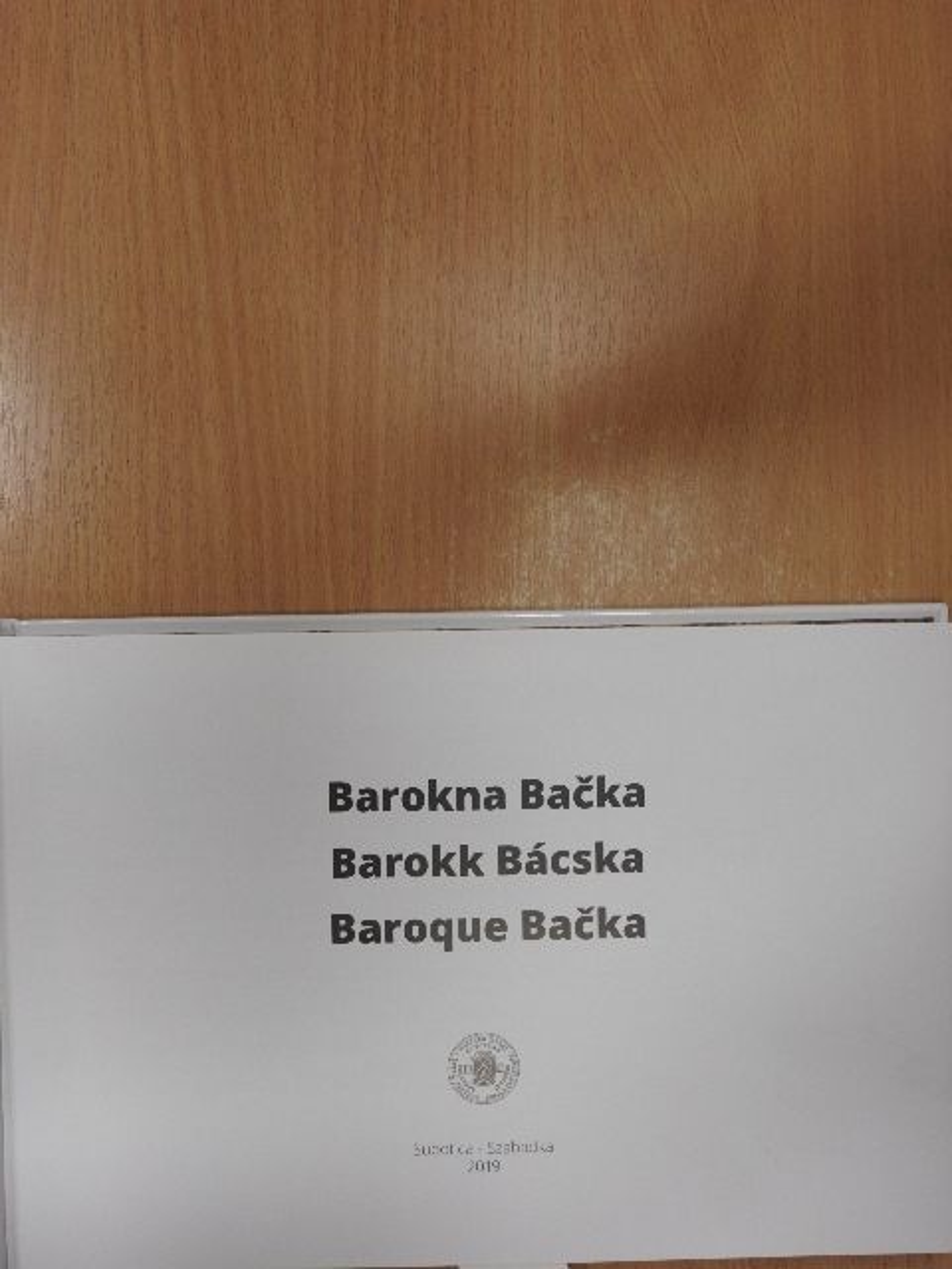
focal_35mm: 33
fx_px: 1210
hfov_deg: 42.9
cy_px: 634
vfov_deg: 55.4
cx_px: 476
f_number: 3.6
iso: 200
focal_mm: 5.9
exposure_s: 1/60
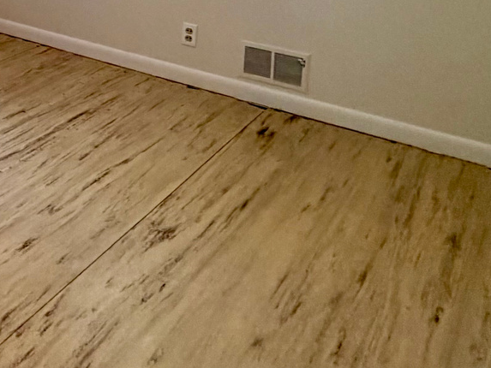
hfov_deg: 29.7
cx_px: -164
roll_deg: -0.3
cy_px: -124
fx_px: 709
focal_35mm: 50
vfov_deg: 24.8
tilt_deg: -5.1
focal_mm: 2.22
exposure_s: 1/60
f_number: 2.2
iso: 250
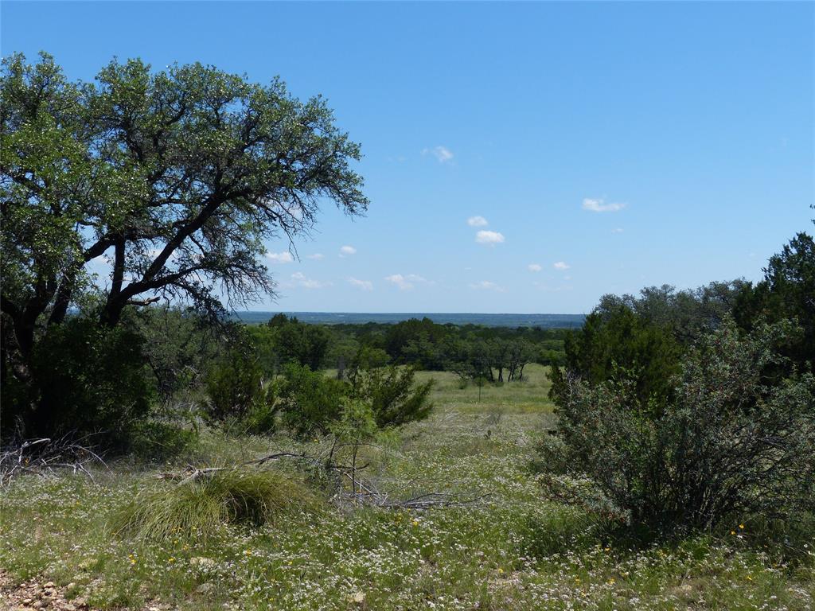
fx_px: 989
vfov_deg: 34.3
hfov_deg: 44.8
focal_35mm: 42
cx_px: 408
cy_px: 306
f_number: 4
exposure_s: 1/1000
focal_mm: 7.6
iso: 100
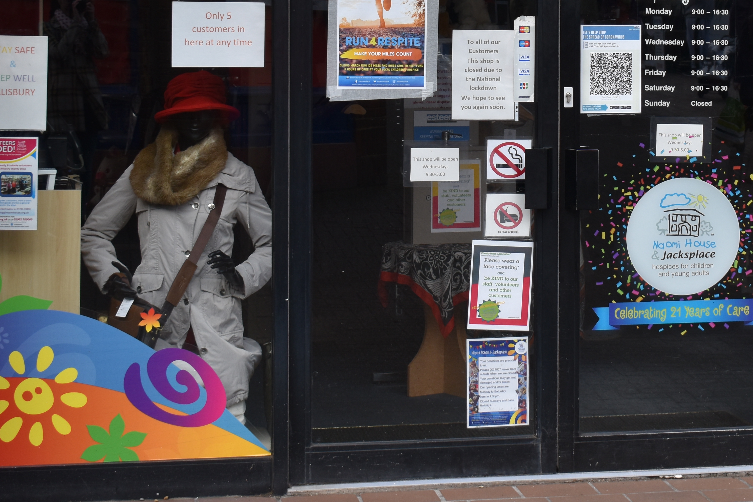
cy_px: 23
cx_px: 543
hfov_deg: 21.5
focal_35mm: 94
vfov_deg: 14.4
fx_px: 1966
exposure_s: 1/250
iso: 200
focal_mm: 32
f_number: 5.6
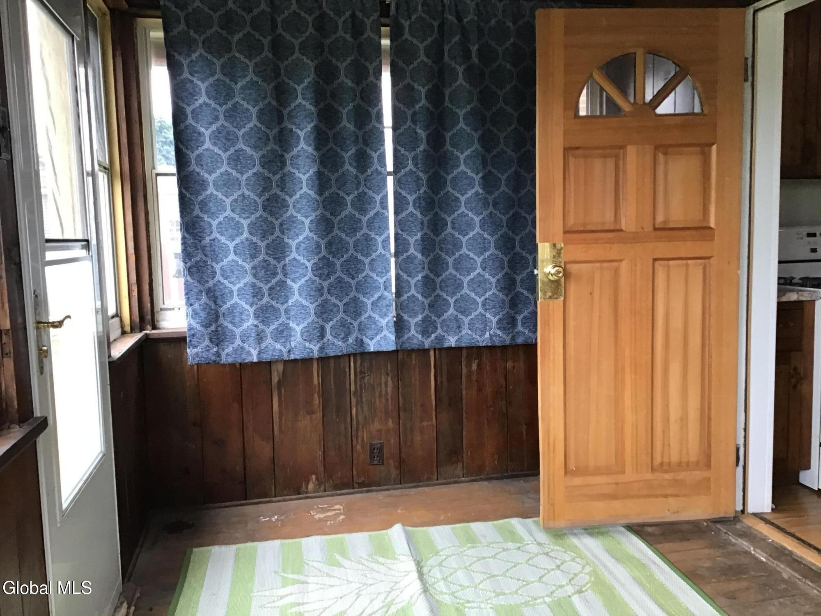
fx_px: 735
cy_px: 308
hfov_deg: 58.4
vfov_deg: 45.4
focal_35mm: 31
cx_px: 410
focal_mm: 3.3
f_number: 2.4
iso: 40
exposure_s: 1/30
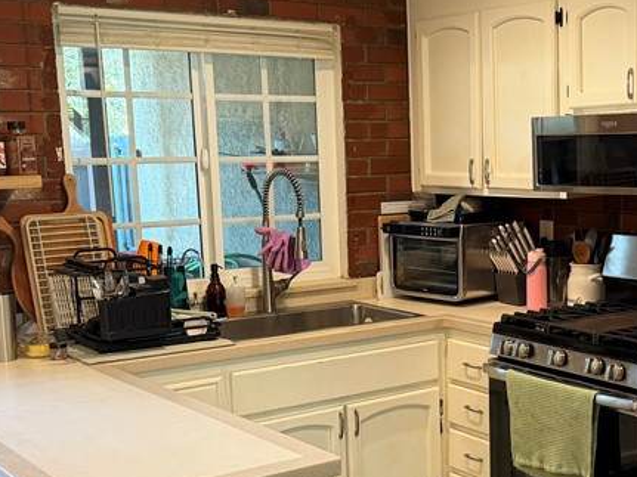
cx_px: 467
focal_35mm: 57
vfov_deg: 25.5
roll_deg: +0.9
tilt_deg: -8.8
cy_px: 322
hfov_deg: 33.2
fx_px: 1049
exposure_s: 1/60
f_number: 1.78
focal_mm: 6.76
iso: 200
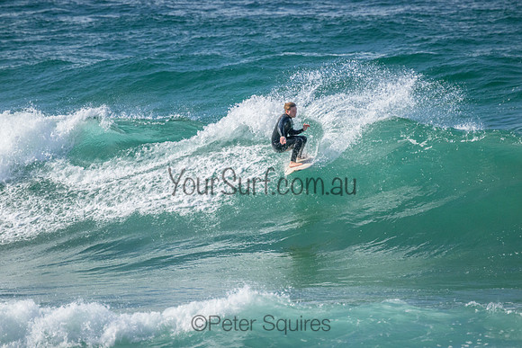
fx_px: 11602
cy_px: 174
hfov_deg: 2.6
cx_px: 261
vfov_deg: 1.7
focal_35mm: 800
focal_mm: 800
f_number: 11
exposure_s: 1/1600
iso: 2500
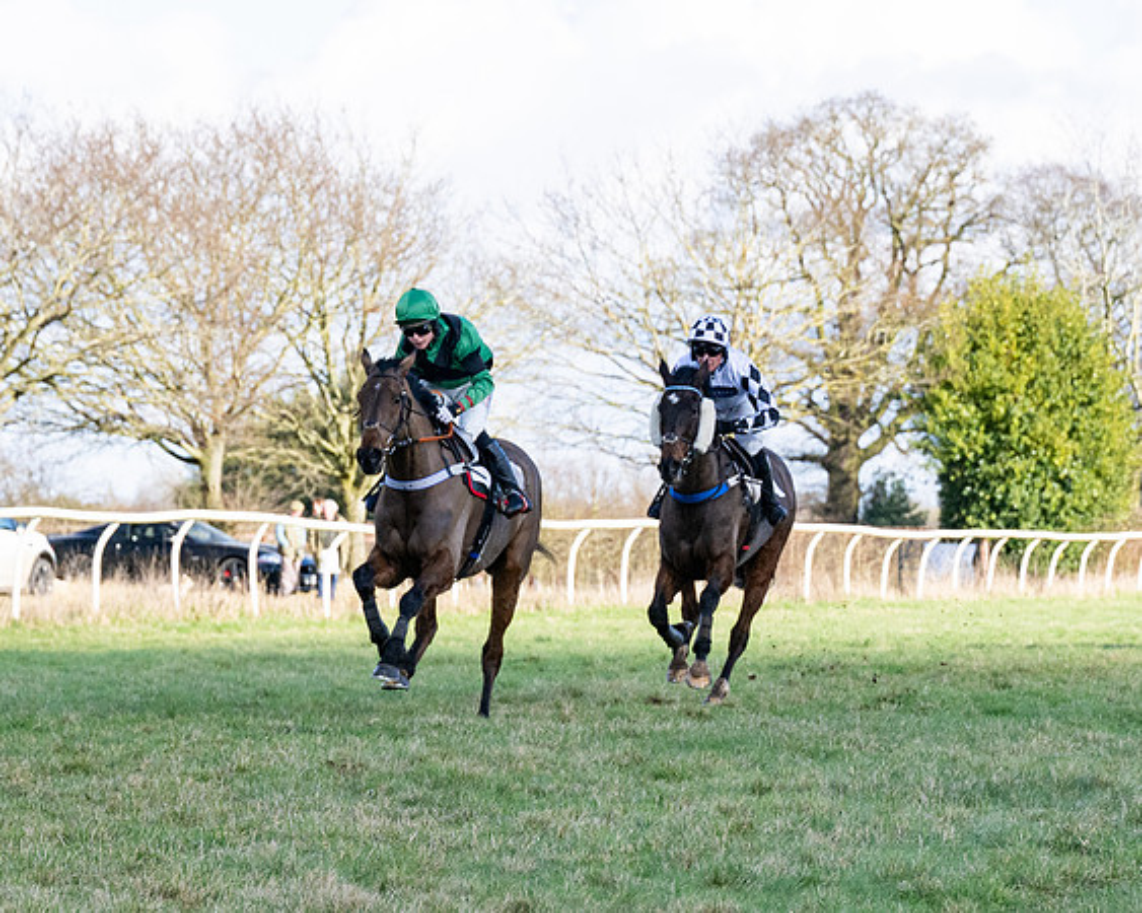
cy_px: 574
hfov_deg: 9.5
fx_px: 6858
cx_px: 551
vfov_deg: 7.6
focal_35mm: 203
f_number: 4
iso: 400
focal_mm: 74
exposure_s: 1/3200
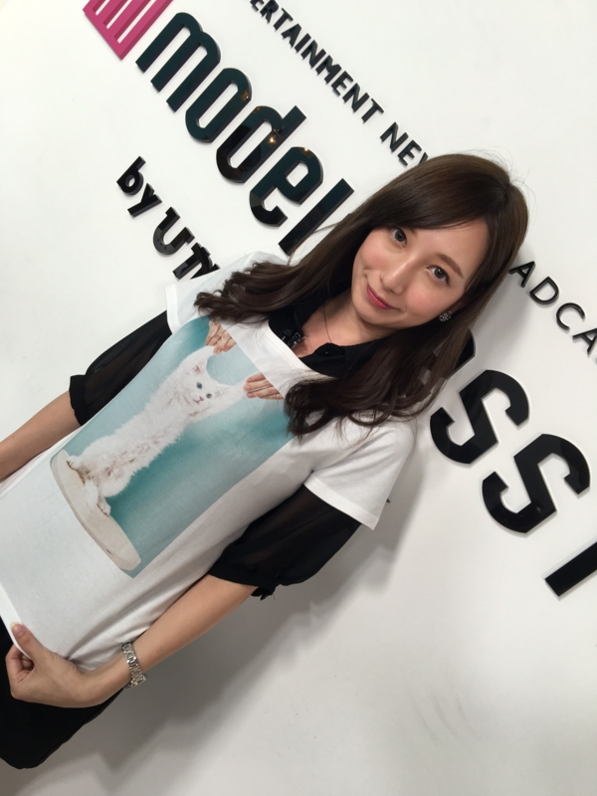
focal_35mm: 29
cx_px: 298
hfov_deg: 48.2
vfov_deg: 61.7
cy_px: 398
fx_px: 667
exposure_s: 1/60
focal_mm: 4.15
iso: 32
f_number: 2.2
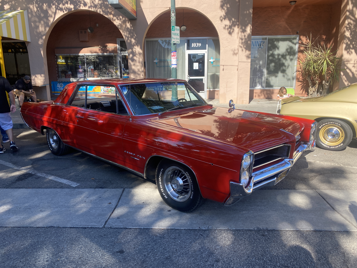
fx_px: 268
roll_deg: +0.5
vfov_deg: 53.1
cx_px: 178
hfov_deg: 67.3
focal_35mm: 26
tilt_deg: -11.4
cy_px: 134
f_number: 1.8
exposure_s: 1/877
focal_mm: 4.25
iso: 32
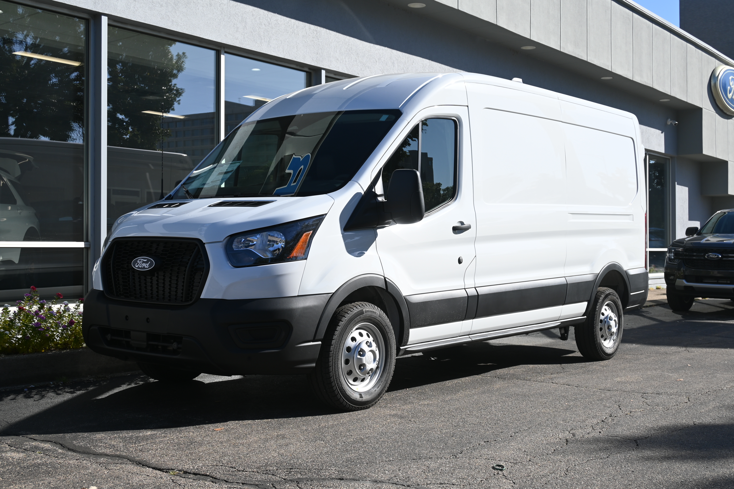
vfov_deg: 29.4
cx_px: 367
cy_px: 244
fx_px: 933
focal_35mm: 46
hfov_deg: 43.0
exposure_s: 1/400
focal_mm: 30.5
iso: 100
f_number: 7.1
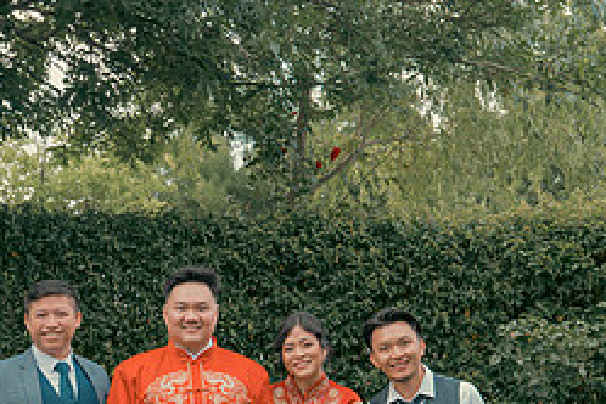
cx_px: 204
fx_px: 1414
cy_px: 374
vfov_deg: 16.0
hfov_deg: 24.1
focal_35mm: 84
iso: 500
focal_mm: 36
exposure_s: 1/160
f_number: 5.6
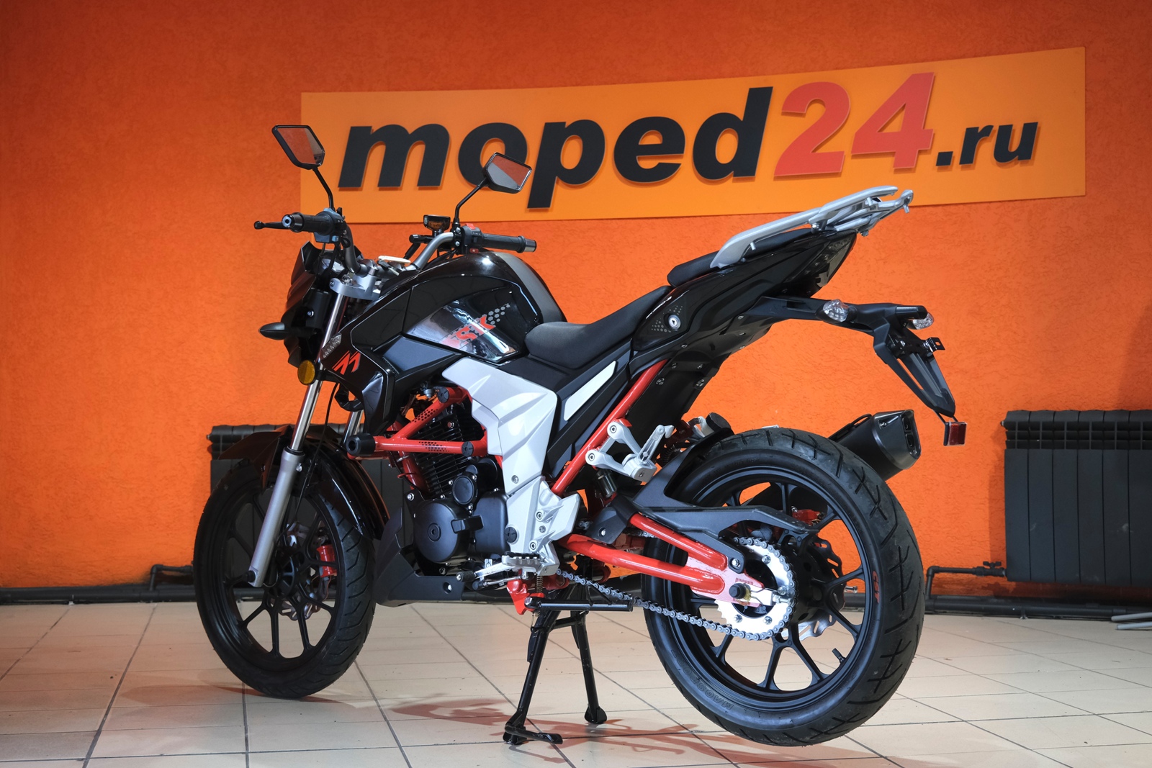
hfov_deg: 40.3
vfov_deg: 27.5
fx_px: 1568
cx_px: 576
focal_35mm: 49
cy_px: 384
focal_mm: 32.5
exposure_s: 1/100
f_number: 4
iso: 1600
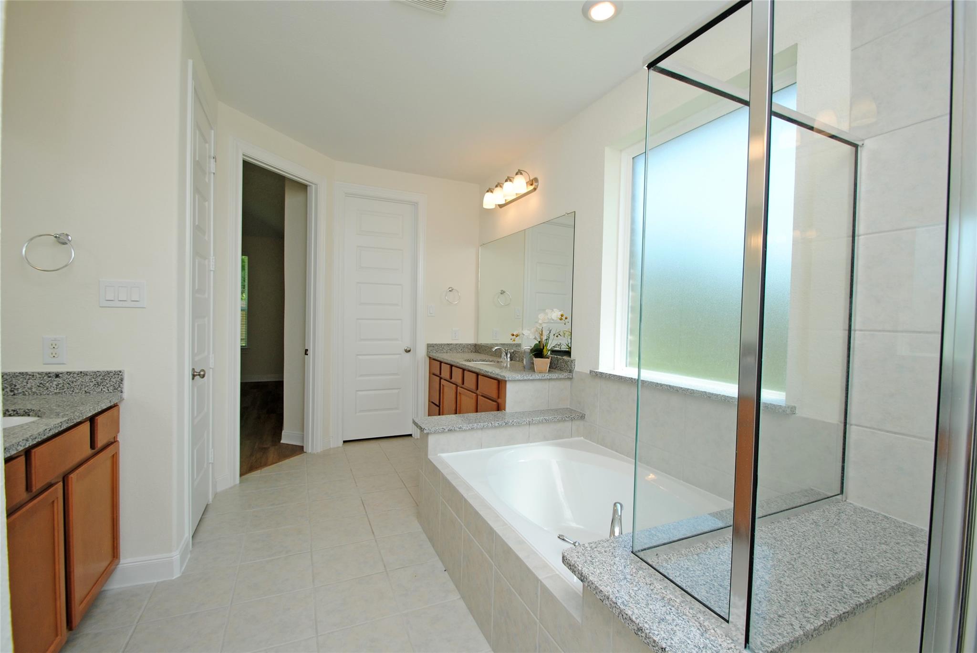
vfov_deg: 77.5
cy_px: 326
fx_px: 407
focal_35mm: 15
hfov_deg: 100.3
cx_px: 488
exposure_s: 1/125
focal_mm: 10
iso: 140
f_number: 5.6
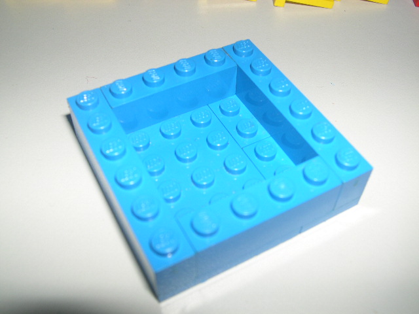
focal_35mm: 38
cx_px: 210
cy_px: 157
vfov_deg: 37.7
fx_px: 460
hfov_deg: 49.0
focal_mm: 8
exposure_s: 1/60
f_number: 7.6
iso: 100
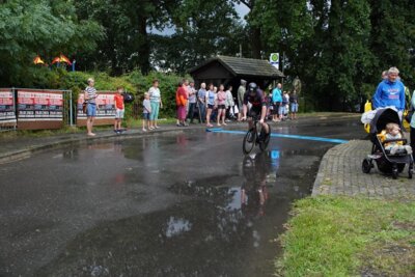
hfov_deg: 49.5
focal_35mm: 39
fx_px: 450
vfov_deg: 34.2
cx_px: 208
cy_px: 138
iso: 2500
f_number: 6.3
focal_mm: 26
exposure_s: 1/640
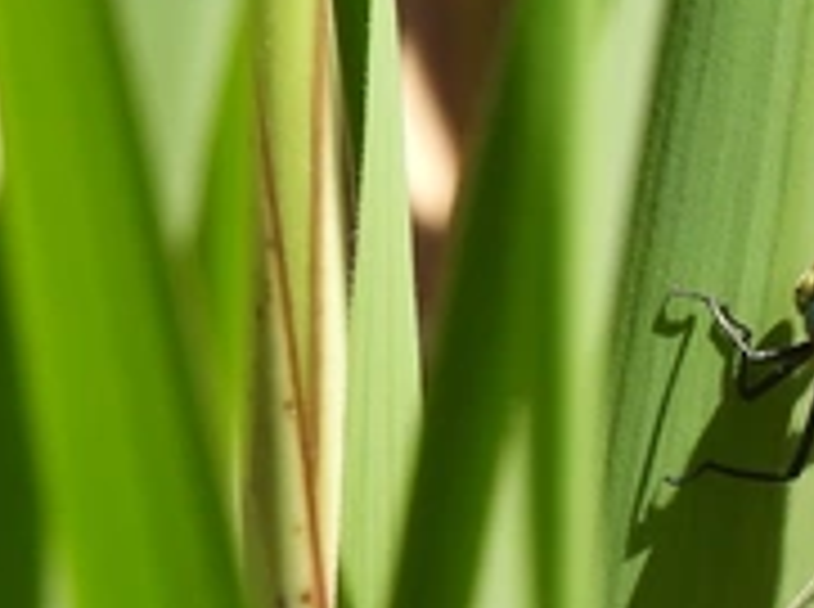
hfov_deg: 0.9
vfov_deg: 0.6
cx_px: 985
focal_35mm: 2303
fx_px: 54048
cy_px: 333
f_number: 6.3
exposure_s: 1/200
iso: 100
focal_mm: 116
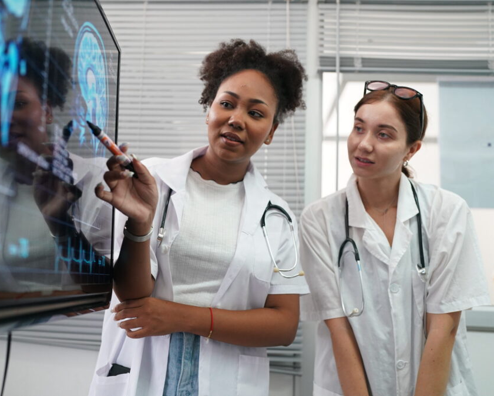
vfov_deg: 37.3
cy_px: 196
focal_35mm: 40
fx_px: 585
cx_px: 218
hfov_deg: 45.7
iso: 2000
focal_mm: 35
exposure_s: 1/320
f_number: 2
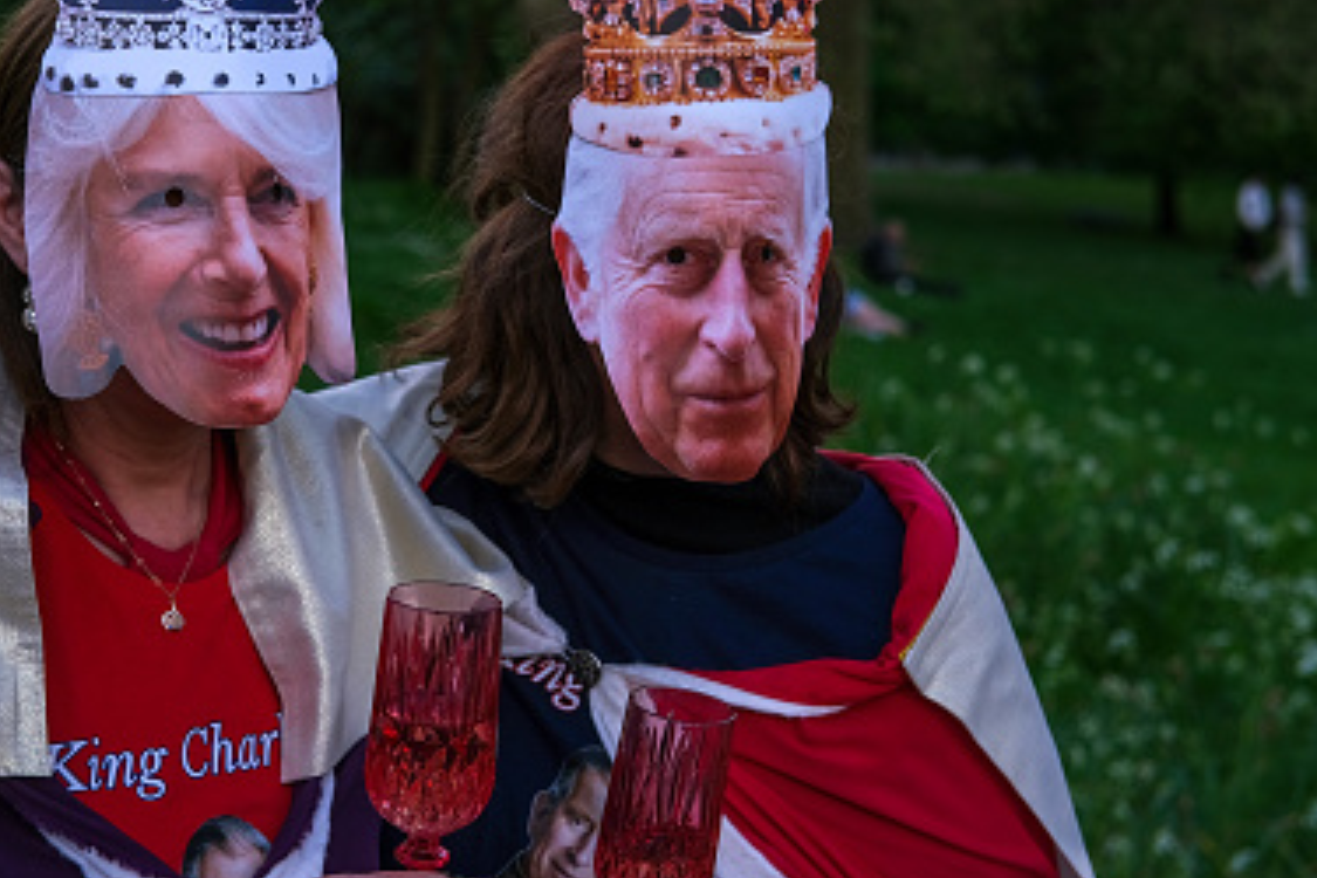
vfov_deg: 16.2
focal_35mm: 84
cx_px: 478
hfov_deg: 24.1
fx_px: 3073
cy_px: 330
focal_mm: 35
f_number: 3.6
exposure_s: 1/400
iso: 250
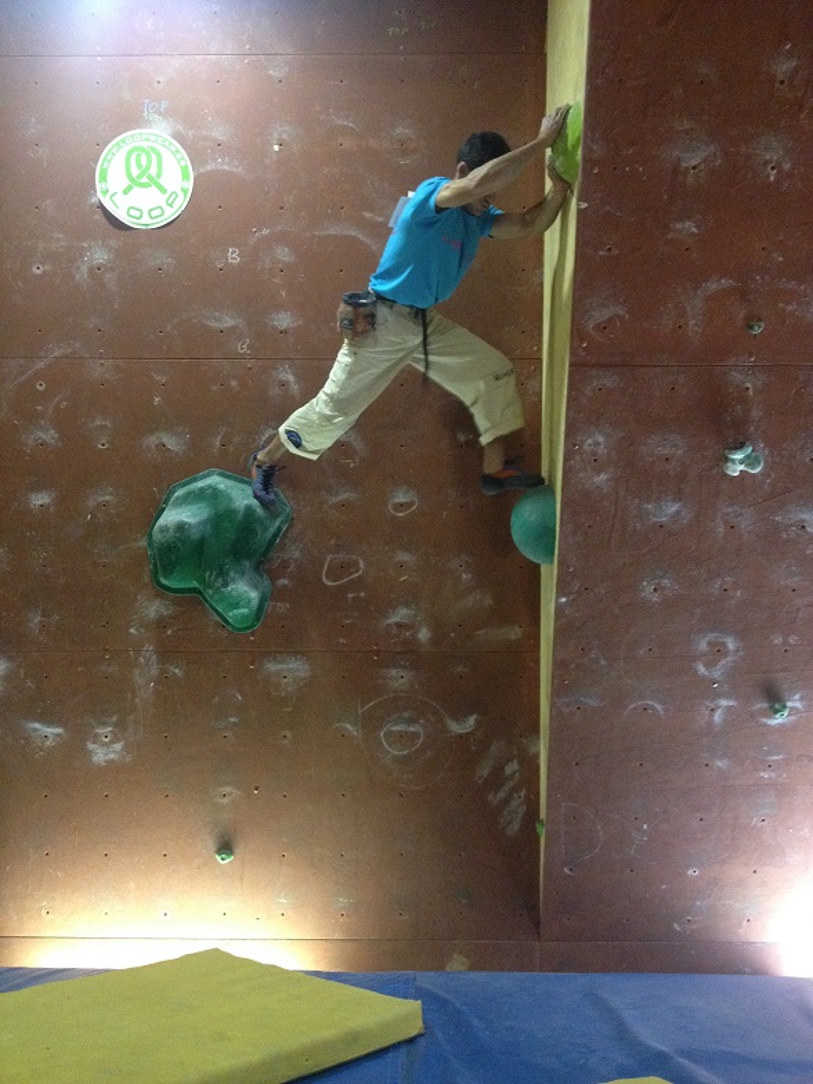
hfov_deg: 40.7
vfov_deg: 52.6
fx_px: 1096
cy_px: 542
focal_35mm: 35
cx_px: 406
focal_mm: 4.28
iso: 400
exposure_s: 1/17
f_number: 2.4
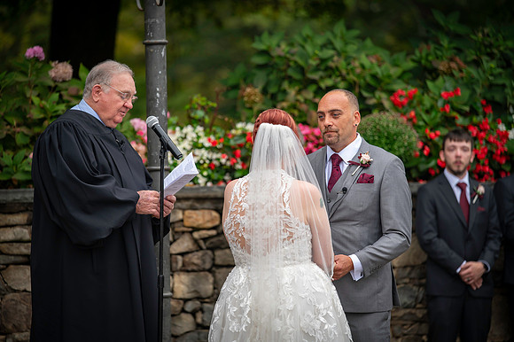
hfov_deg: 11.4
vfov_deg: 7.6
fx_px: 2568
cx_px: 257
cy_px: 171
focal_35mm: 180
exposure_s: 1/160
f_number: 3.2
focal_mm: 180
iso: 320
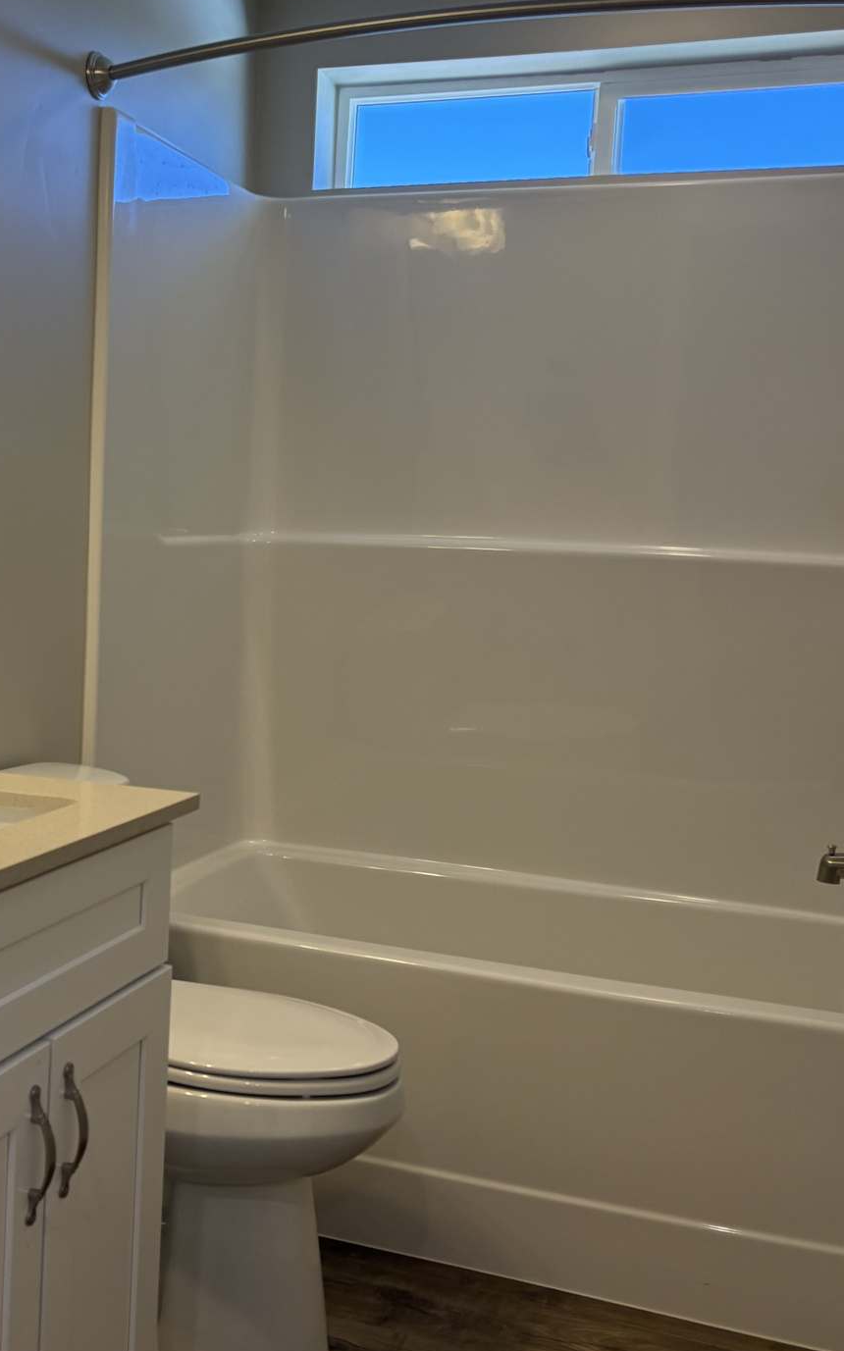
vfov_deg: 48.2
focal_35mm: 41
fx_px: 1510
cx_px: 208
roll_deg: -2.0
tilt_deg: -2.6
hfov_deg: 30.7
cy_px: 612
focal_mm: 5.96
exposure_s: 1/182
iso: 125
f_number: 1.6
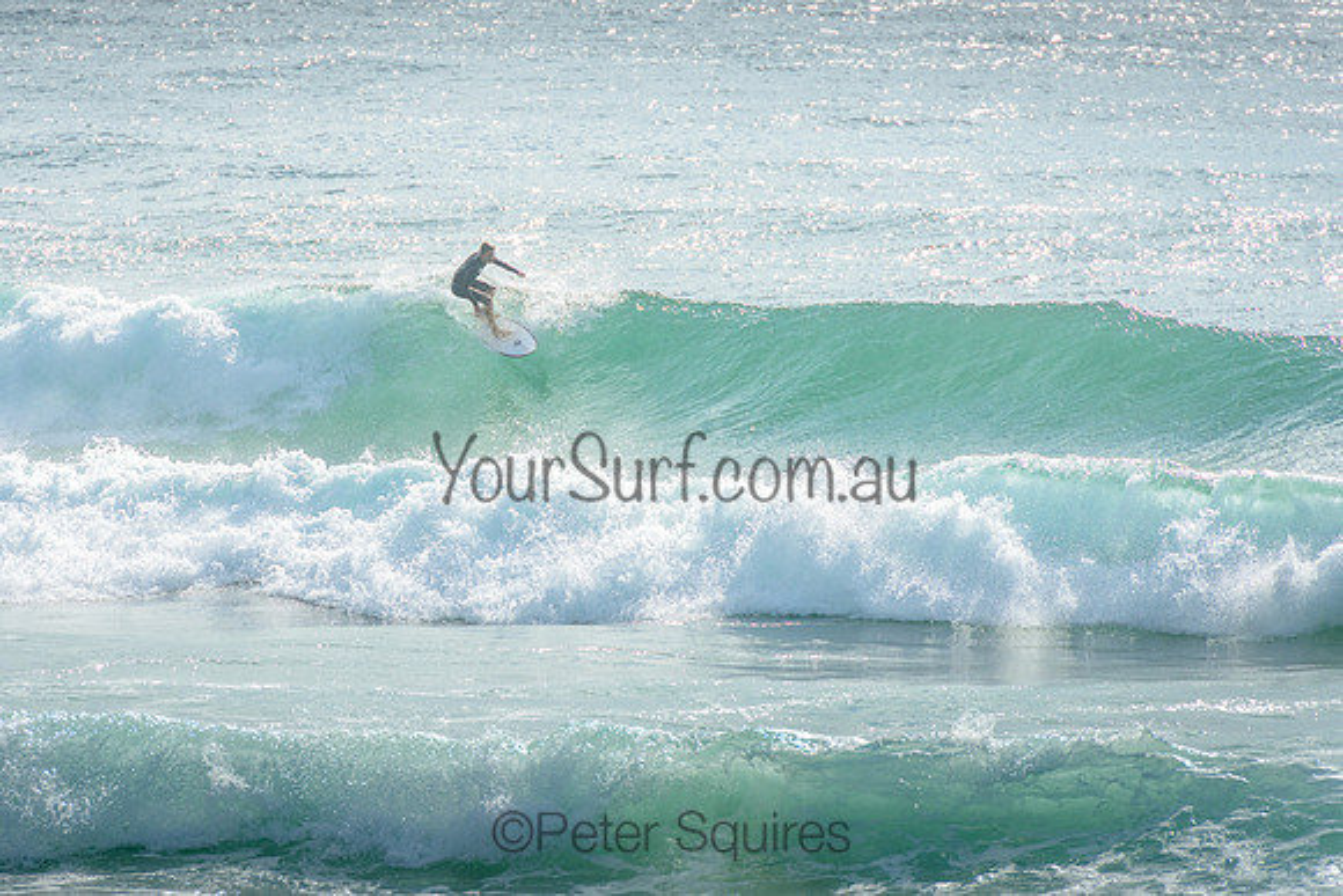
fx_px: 18299
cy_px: 356
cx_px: 520
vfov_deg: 2.8
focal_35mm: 490
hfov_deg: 4.2
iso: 200
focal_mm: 400
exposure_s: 1/1600
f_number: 10
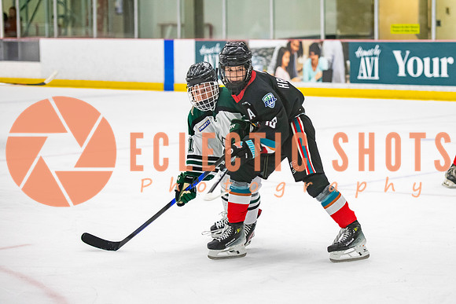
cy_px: 148
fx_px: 1580
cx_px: 289
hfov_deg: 16.4
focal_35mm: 125
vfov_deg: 11.0
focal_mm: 95
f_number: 3.2
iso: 2000
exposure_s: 1/640
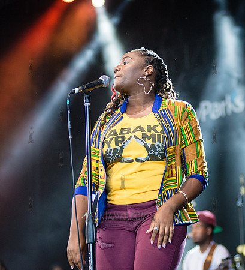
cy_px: 127
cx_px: 127
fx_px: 1095
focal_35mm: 130
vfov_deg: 14.0
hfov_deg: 12.8
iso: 2500
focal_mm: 92
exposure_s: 1/400
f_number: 2.8
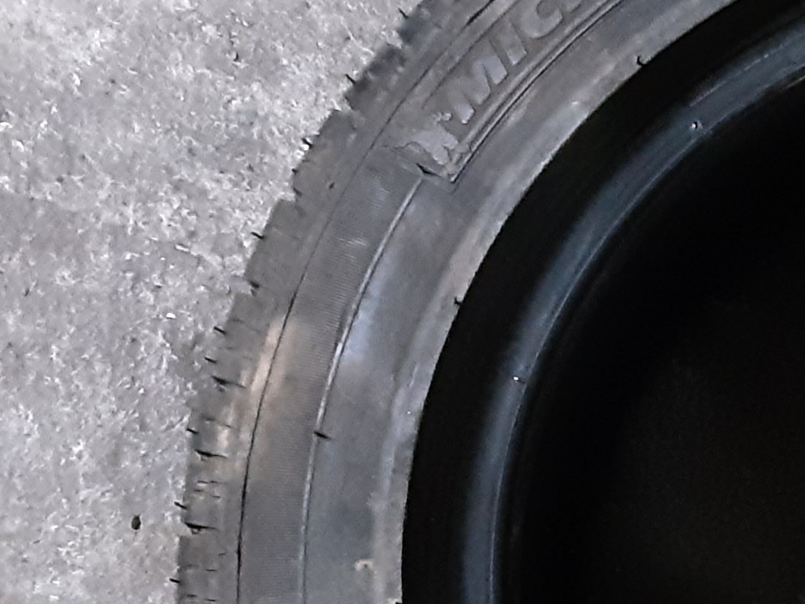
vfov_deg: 17.4
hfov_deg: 20.8
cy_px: 589
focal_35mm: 83
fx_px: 1930
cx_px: 1133
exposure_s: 1/17
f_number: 1.9
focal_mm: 2.91
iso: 800
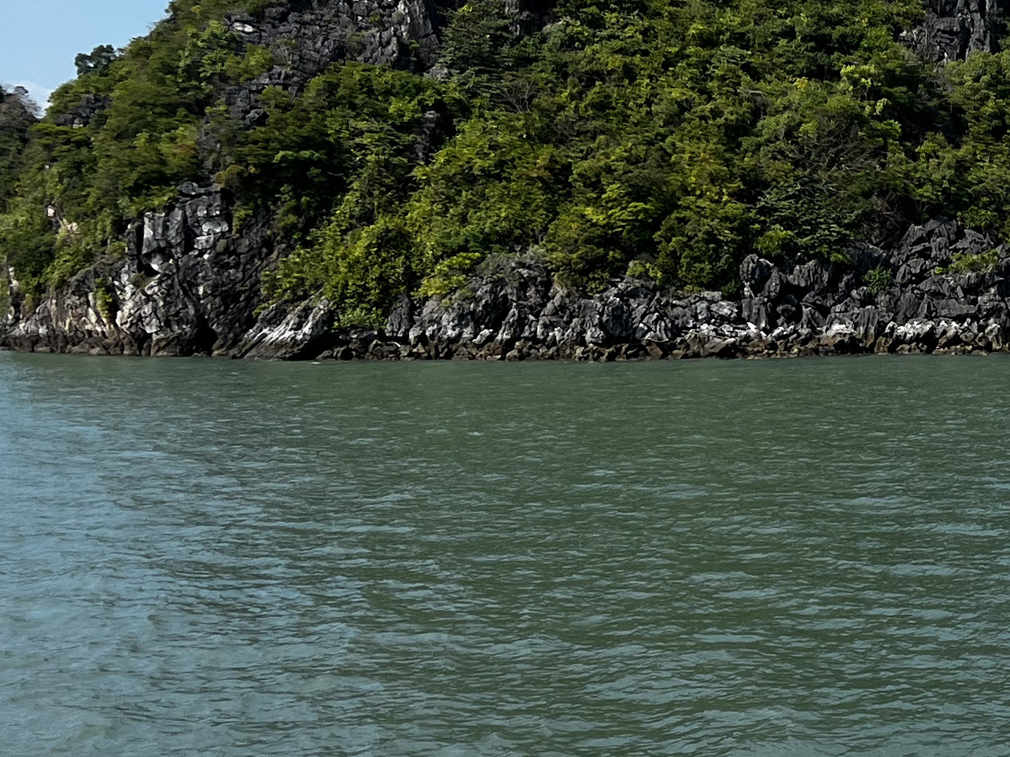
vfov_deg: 18.1
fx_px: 2363
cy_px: 226
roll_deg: +0.5
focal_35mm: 81
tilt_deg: +2.2
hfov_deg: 23.1
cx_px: 1030
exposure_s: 1/4274
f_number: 1.5
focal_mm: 5.7
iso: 50
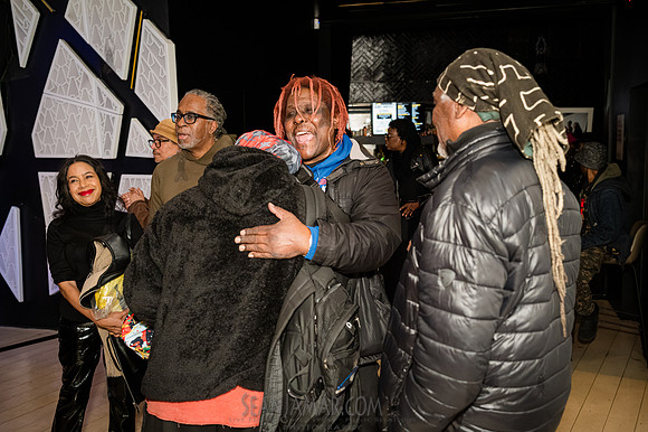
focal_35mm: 35
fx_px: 630
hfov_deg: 54.5
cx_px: 324
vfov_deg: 37.8
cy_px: 216
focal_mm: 35
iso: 10000
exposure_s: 1/400
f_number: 3.5
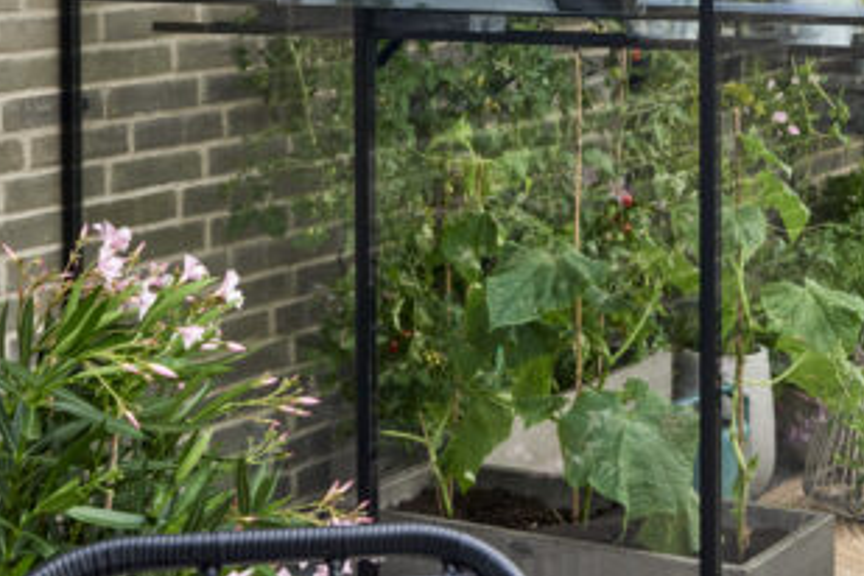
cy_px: -20
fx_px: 2112
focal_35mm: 88
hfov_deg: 22.5
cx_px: 783
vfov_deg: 15.2
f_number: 8
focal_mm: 34
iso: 320
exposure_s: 1/100
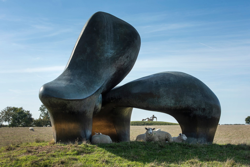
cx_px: 125
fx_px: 486
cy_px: 84
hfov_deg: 28.8
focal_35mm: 70
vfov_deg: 19.5
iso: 160
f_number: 11
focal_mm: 70
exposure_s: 1/160
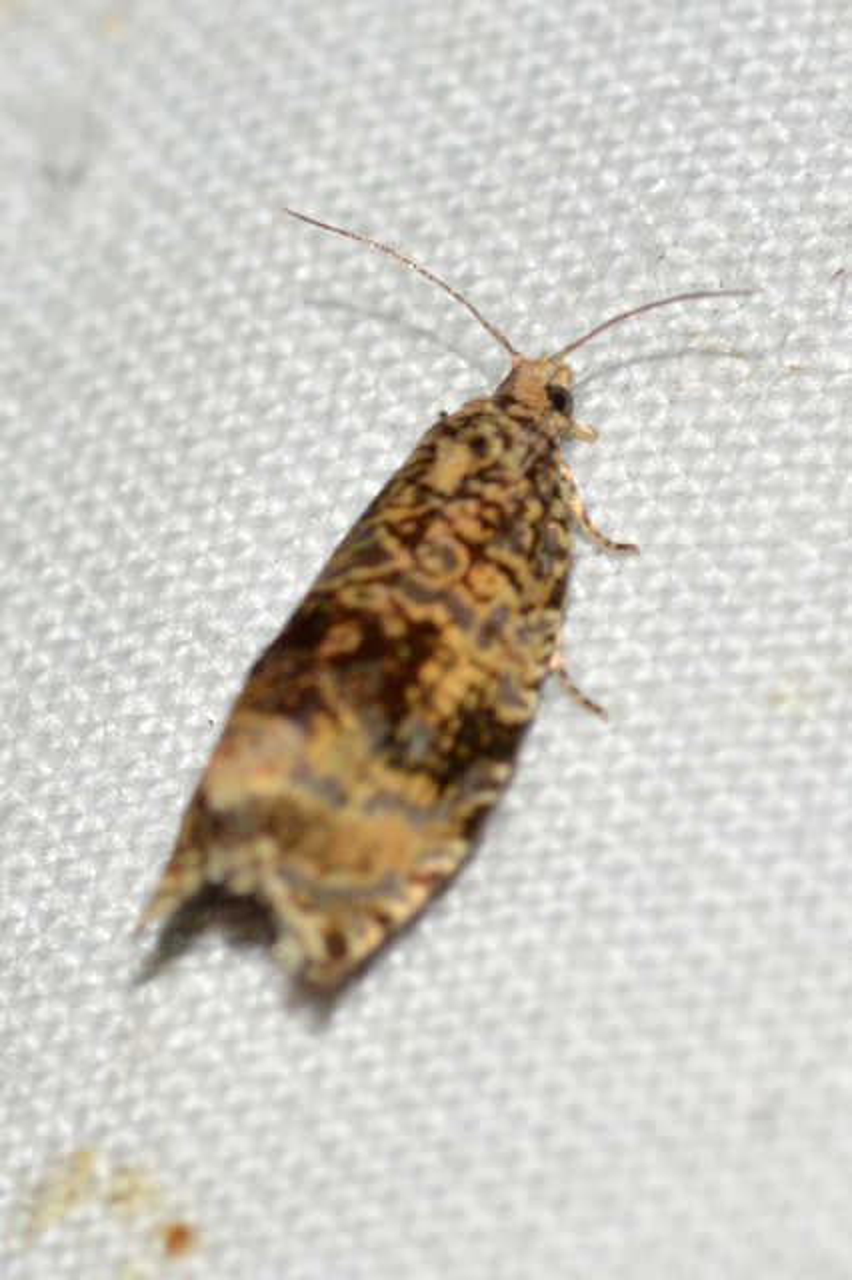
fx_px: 5330
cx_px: 426
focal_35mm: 150
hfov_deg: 9.1
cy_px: 640
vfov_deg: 13.7
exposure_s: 1/200
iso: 100
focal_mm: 100
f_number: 18
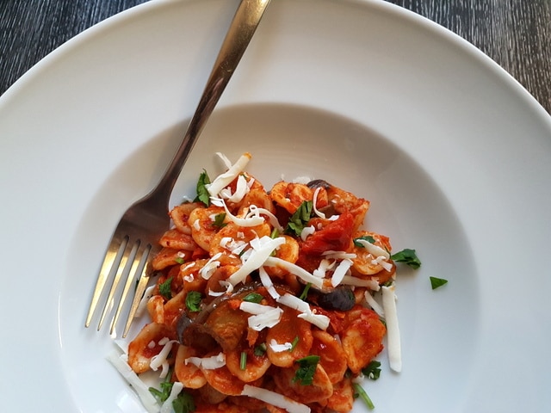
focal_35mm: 26
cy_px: 206
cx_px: 276
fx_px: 414
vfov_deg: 53.1
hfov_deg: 67.3
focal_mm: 4.2
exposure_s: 1/60
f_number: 1.7
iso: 160
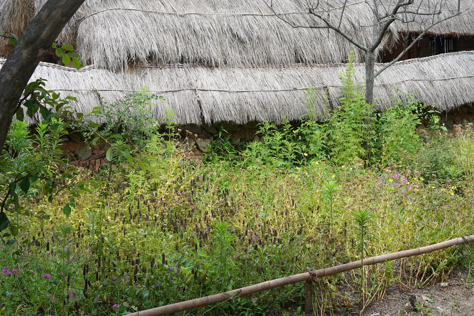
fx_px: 777
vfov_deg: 22.6
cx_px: 303
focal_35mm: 59
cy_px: 56
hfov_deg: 33.7
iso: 200
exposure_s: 1/100
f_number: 11
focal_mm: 35
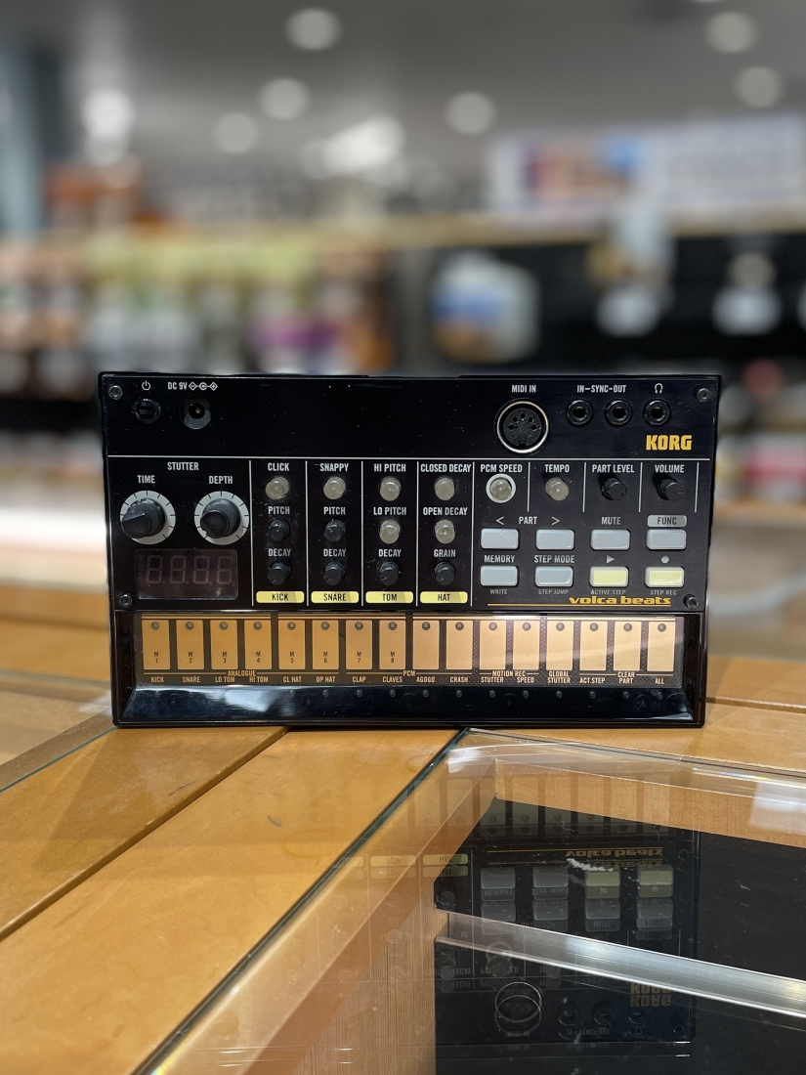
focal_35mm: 26
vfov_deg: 67.3
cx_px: 403
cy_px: 538
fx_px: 807
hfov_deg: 53.1
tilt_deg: -11.7
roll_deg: +1.0
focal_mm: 4.2
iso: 100
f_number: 1.6
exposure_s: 1/120
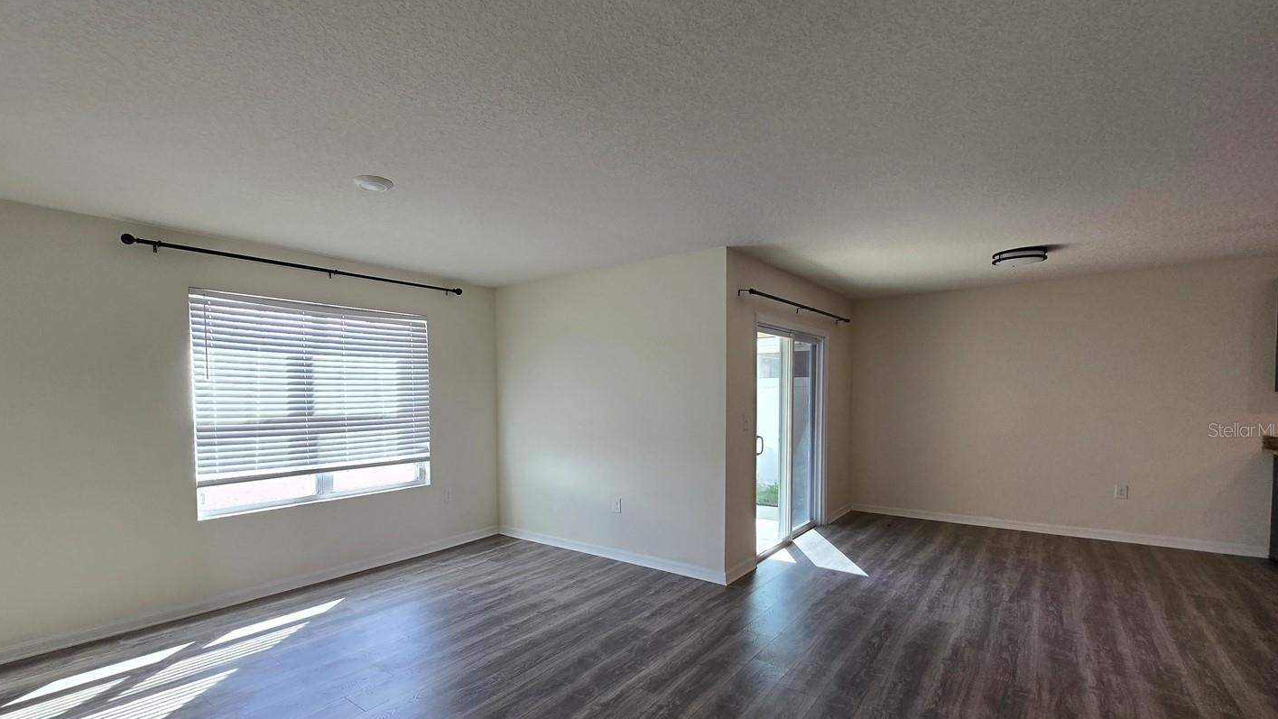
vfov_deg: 66.5
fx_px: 542
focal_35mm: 16
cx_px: 571
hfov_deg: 99.0
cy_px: 429
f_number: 2.2
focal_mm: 1.7
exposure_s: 1/60
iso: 40
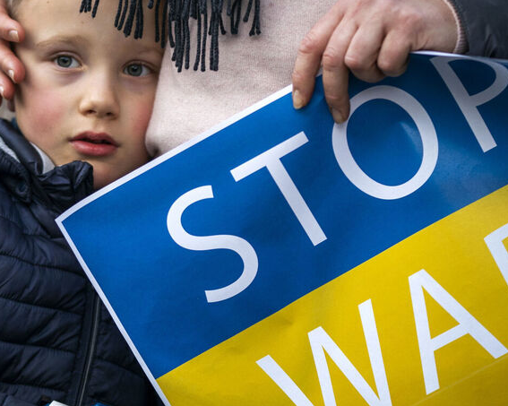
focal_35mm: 153
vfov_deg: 10.1
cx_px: 183
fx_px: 2299
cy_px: 199
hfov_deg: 12.6
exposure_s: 1/200
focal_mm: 77
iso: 640
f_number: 2.8
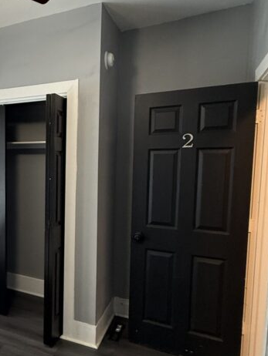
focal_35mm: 31
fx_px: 320
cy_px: 193
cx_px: 12
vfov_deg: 58.2
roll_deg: -1.7
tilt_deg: -5.4
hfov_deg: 40.8
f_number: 2.2
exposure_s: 1/60
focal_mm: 2.22
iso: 400
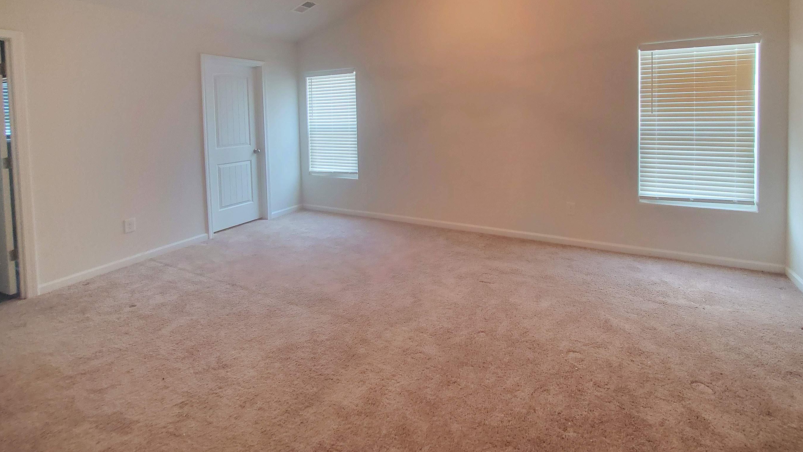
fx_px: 341
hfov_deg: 99.0
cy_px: 118
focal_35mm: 16
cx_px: 441
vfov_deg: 63.5
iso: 500
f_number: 2.2
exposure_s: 1/40
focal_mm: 1.8
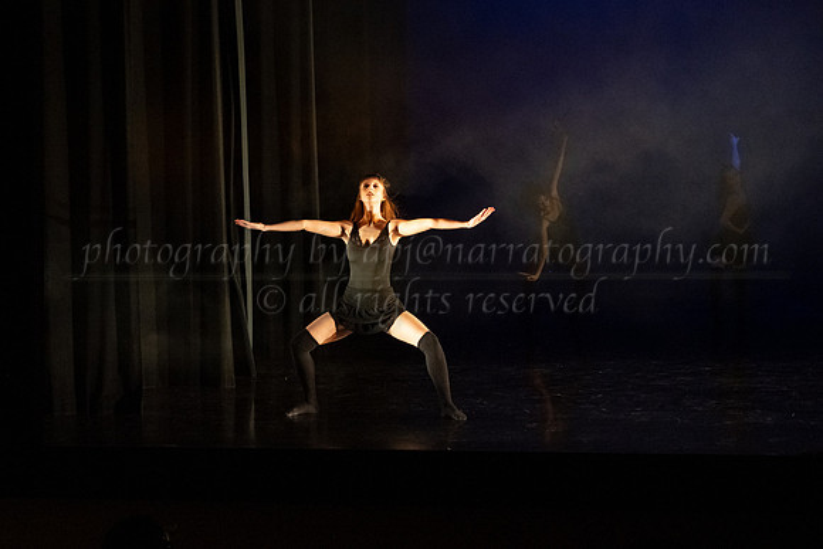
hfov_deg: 23.9
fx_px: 1935
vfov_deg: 16.2
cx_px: 295
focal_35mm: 85
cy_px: 296
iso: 4000
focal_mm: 66
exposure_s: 1/320
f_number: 2.8
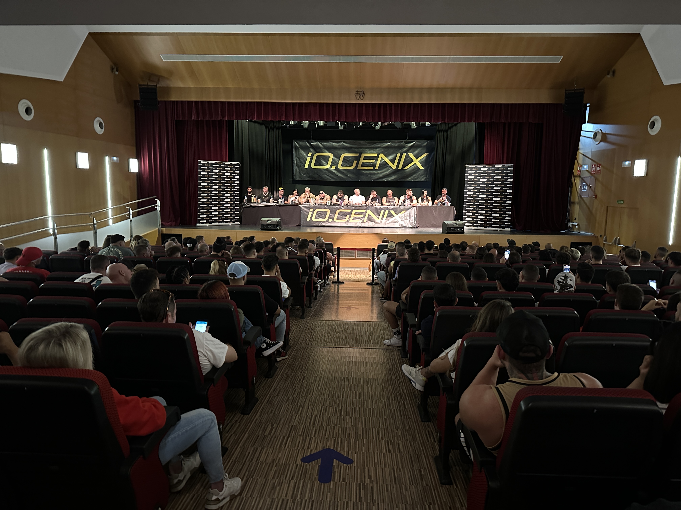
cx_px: 340
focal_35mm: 24
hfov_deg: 71.6
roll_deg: -1.2
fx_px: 472
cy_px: 255
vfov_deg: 56.8
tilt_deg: -8.4
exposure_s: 1/27
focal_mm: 6.86
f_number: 1.78
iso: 1600
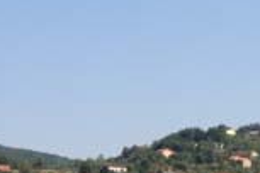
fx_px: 1293
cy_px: 219
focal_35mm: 179
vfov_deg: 7.6
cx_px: -8
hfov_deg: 11.4
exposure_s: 1/1232
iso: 50
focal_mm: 4.13
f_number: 2.4
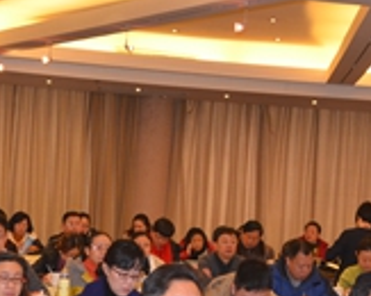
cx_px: 184
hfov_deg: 15.9
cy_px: 245
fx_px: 1327
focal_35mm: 121
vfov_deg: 12.7
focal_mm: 28
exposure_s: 1/60
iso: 640
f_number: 4.8
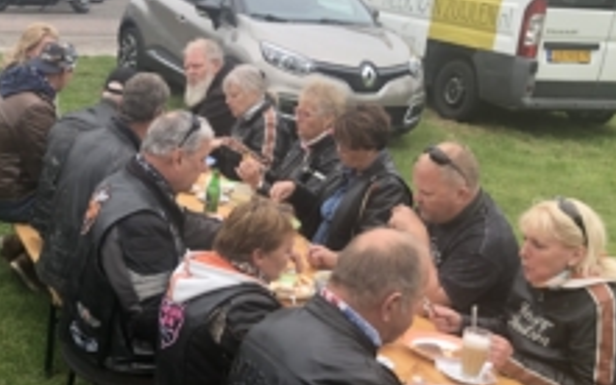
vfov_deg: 19.3
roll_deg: -4.1
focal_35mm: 67
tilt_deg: -17.6
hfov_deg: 29.4
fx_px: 1125
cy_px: 278
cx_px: 61
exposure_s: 1/219
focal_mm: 4
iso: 20
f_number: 1.8
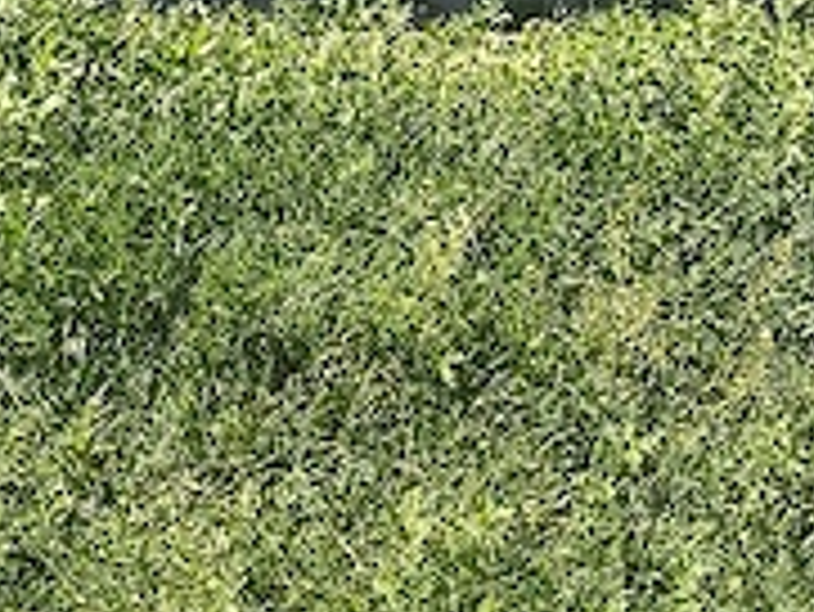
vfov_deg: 15.5
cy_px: -364
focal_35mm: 86
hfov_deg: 22.7
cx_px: 396
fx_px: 2024
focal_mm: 4.81
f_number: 1.8
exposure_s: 1/2500
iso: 104
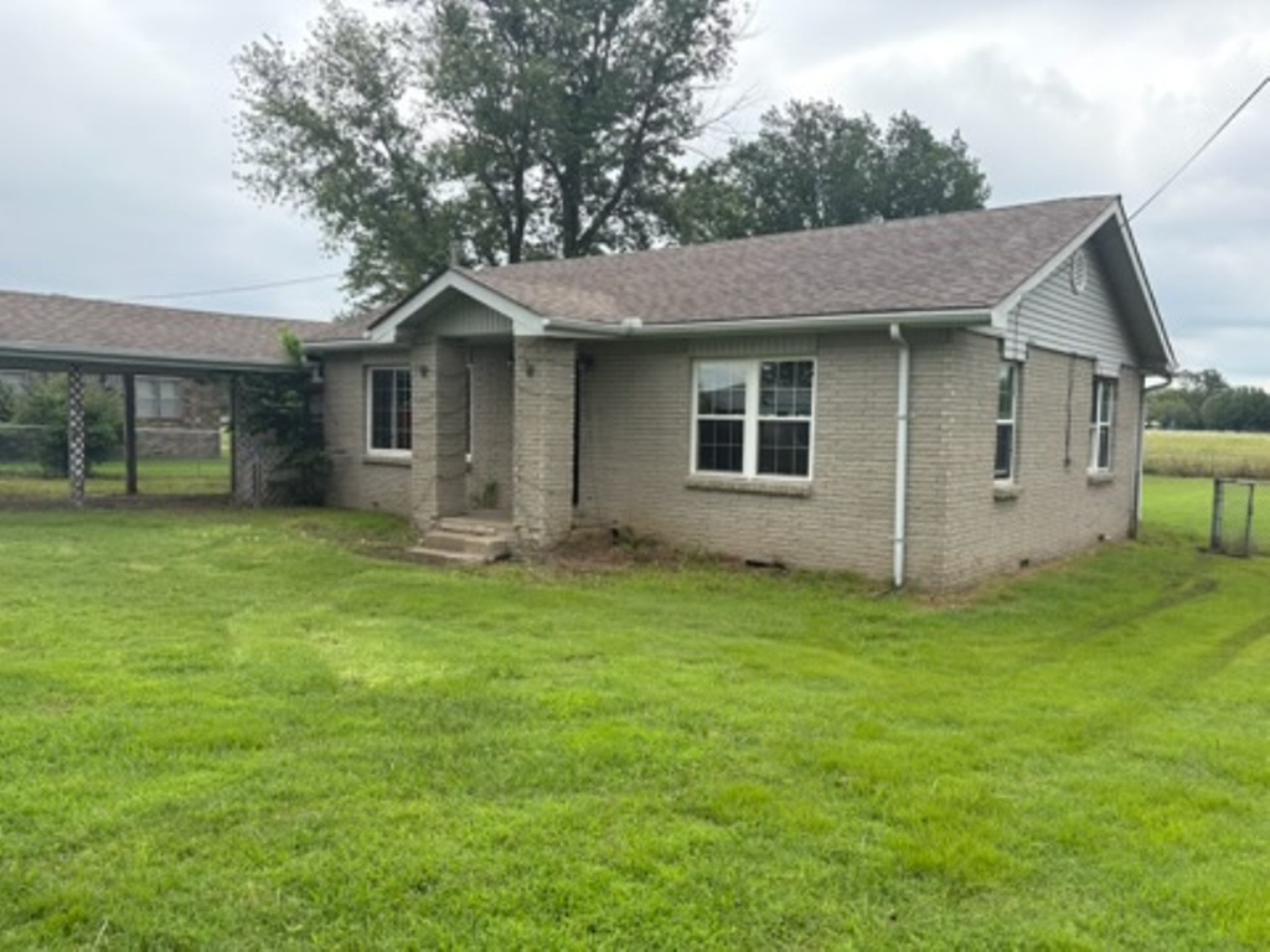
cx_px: 635
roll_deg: -1.2
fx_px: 954
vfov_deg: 53.1
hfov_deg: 67.3
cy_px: 476
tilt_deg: -2.9
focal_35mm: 26
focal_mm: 5.96
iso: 64
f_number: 1.6
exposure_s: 1/1175
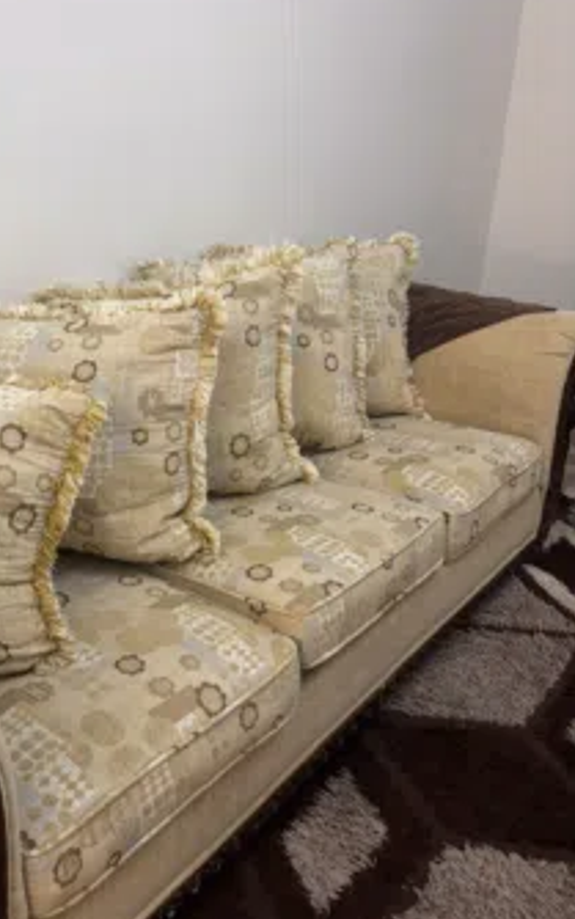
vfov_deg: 57.8
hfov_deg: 37.7
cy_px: 377
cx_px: 165
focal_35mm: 33
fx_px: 827
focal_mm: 5.96
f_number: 1.6
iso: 250
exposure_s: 1/50
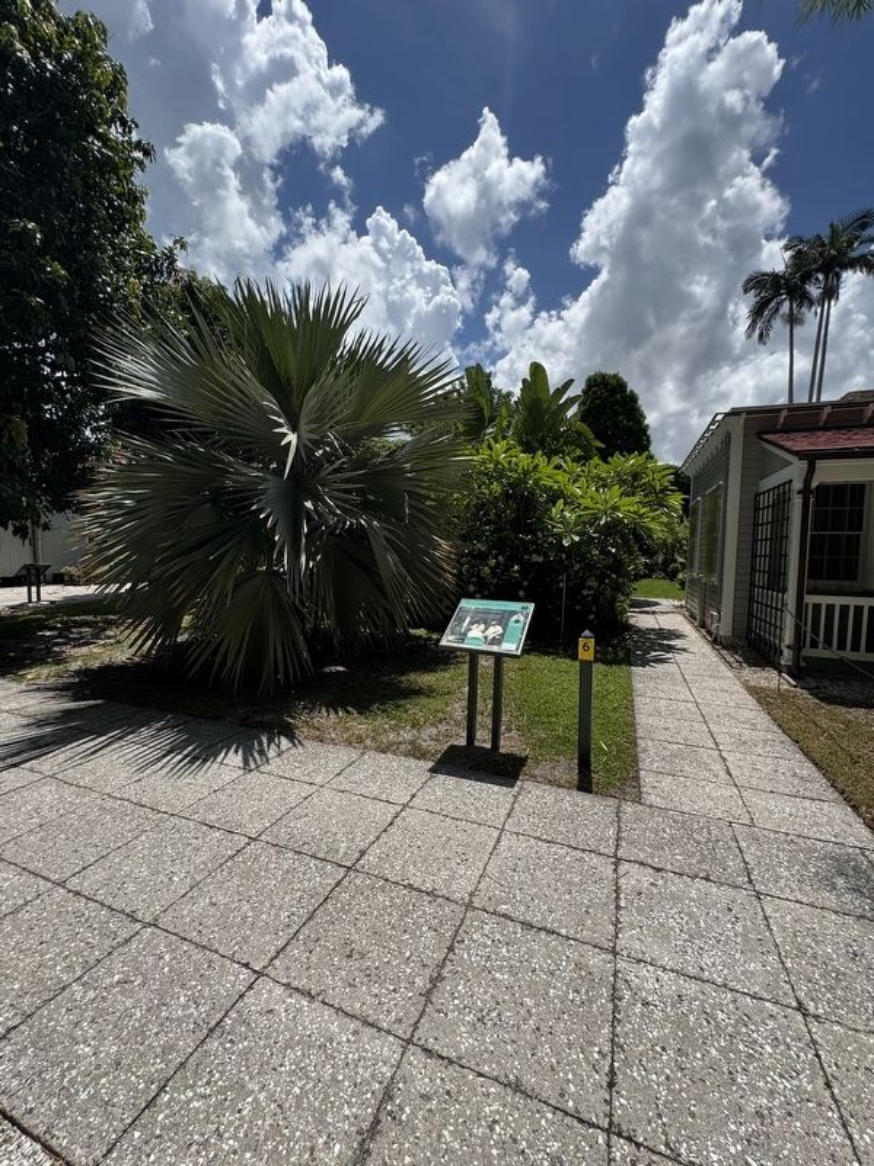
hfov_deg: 85.7
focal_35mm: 14
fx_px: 471
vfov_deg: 102.1
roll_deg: -0.7
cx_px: 437
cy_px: 583
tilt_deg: -4.0
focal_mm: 2.22
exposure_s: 1/2208
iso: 50
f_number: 2.2
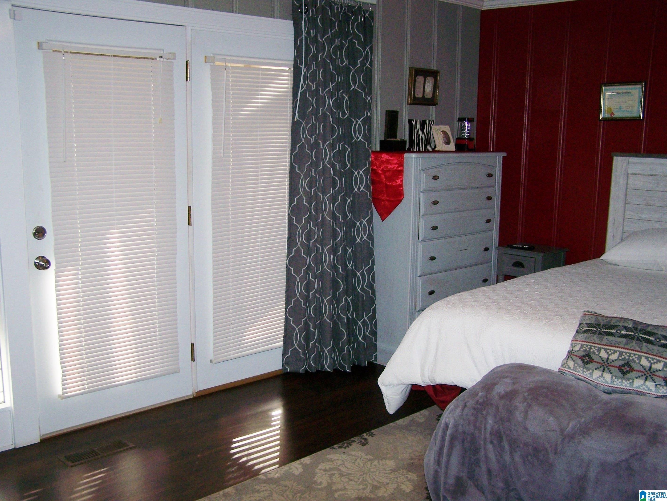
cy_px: 250
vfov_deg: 37.8
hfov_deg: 48.9
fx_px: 733
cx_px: 334
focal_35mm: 38
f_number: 2.8
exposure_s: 1/60
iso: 160
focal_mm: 6.3
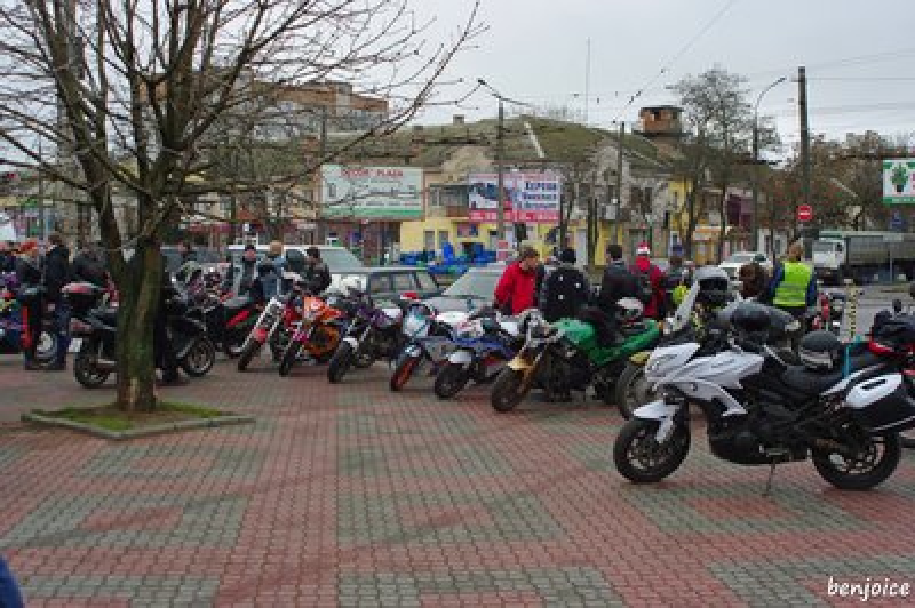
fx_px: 1067
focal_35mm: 42
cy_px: 304
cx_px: 458
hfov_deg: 46.4
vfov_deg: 31.8
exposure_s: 1/90
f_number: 4.5
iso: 100
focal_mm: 28
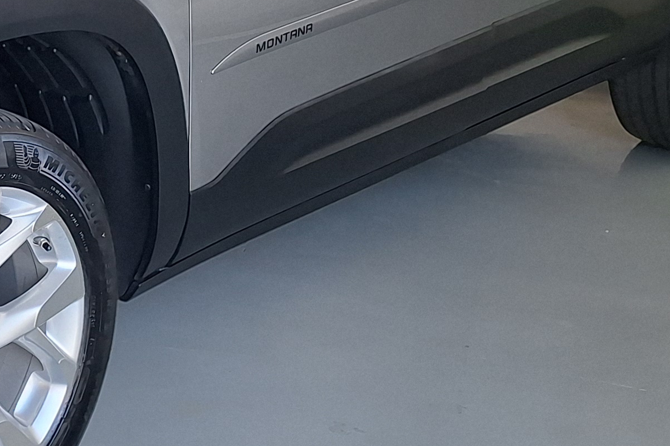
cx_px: -128
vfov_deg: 16.3
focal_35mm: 81
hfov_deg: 23.0
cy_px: -47
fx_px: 1507
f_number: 1.8
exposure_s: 1/120
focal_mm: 5.54
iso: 50
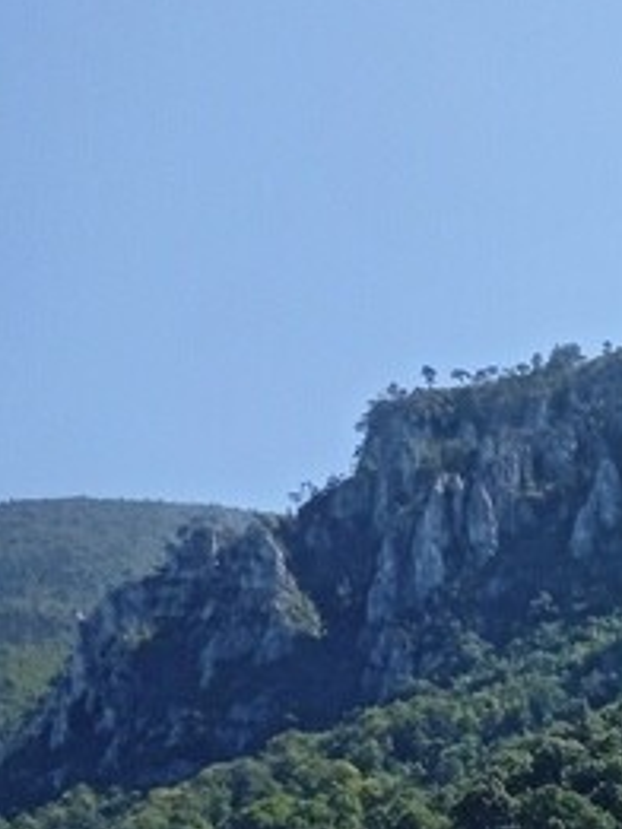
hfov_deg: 12.4
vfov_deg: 15.7
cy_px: 1506
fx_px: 2537
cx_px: 1215
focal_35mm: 106
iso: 106
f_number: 1.9
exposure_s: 1/1264
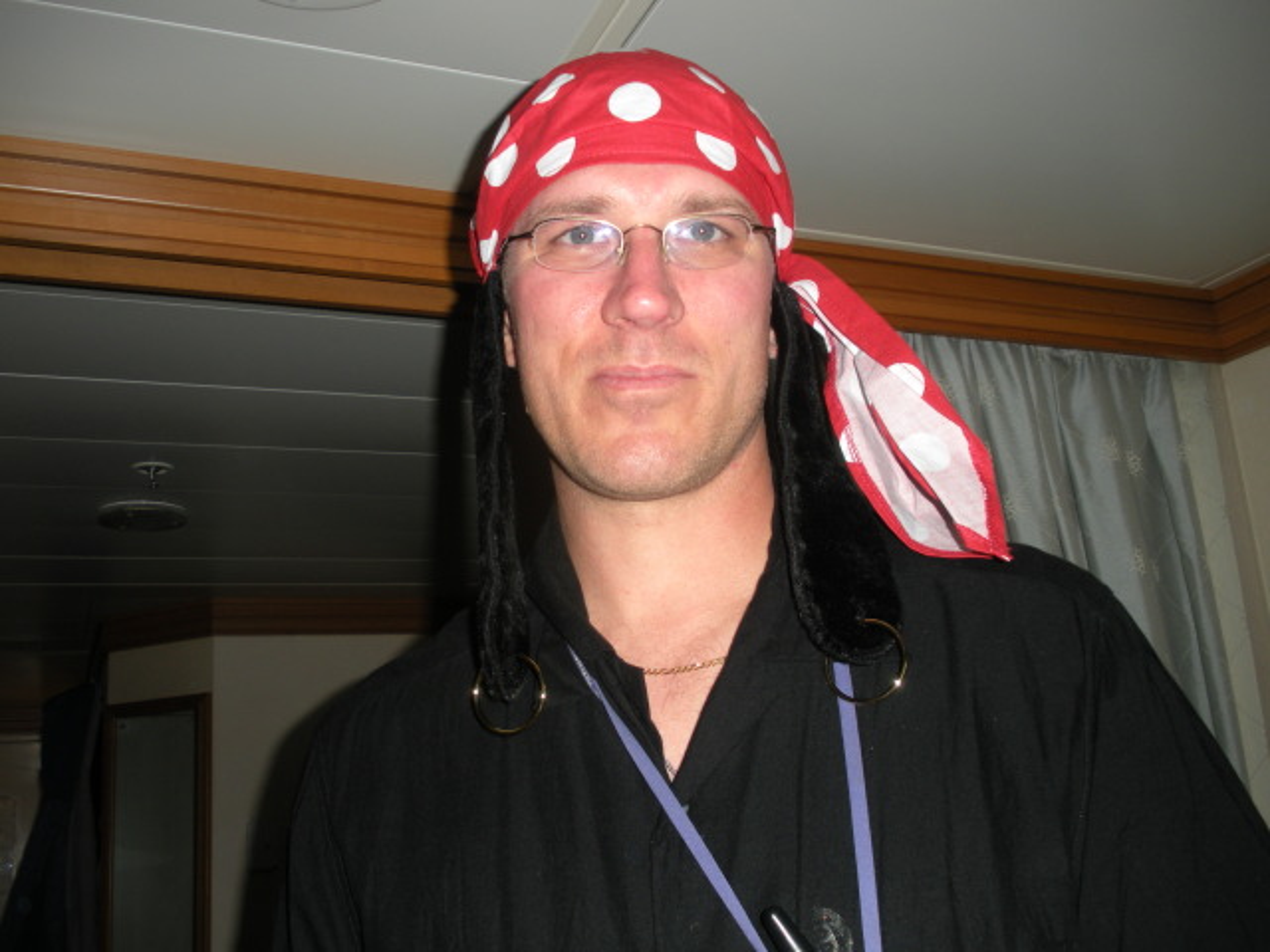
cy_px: 476
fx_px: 1321
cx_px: 635
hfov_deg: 51.4
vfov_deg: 39.7
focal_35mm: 36
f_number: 3.5
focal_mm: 6.3
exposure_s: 1/60
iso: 64
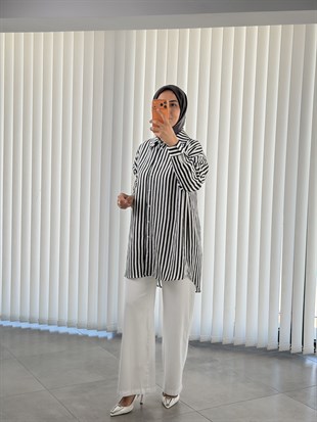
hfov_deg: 30.3
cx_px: 158
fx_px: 586
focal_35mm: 48
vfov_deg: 39.6
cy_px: 211
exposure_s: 1/398
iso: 64
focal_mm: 6.76
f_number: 1.78
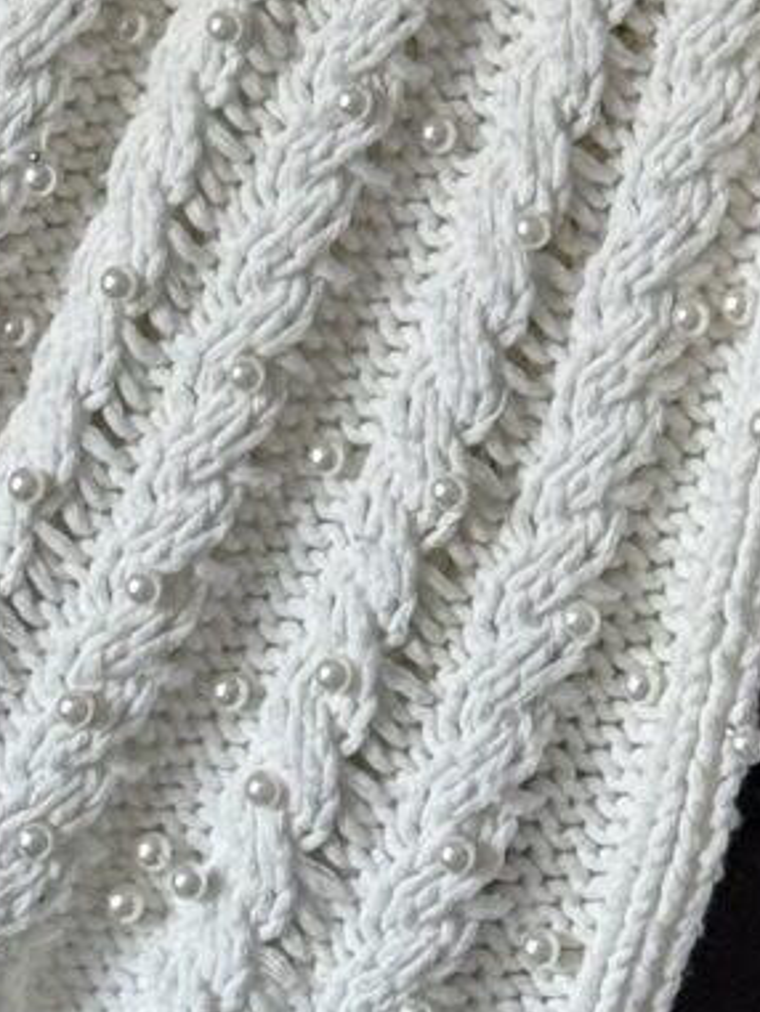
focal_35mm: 258
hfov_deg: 5.8
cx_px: 731
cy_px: -1299
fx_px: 7548
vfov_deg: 7.3
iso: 160
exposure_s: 1/60
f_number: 1.78
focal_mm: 6.76
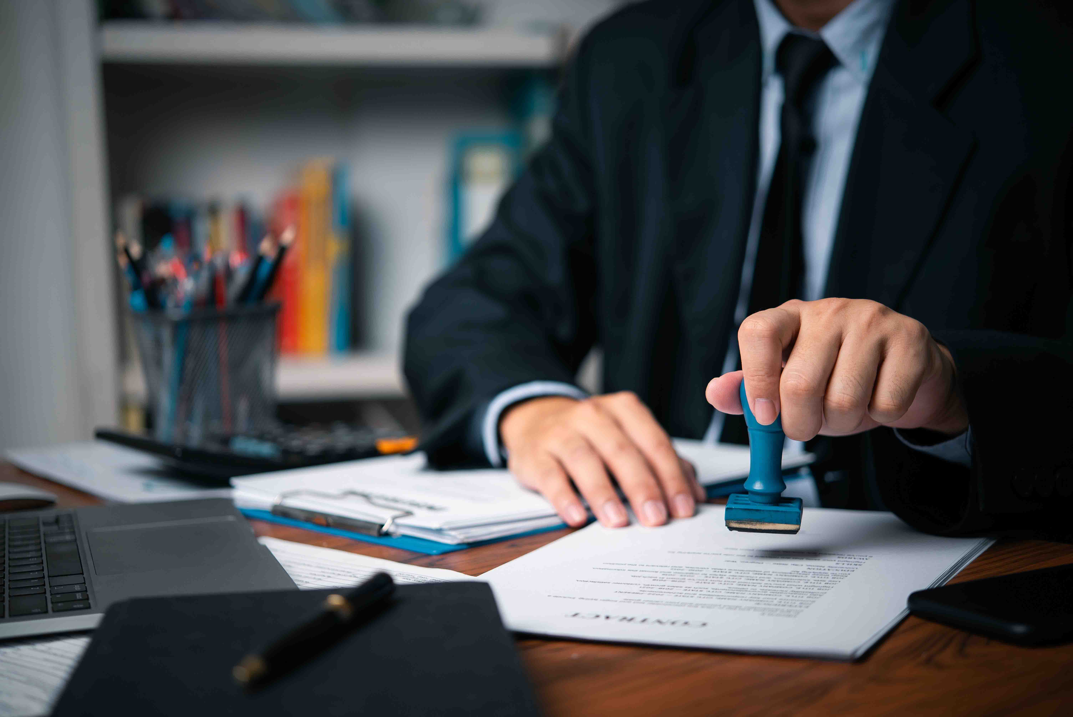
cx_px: 536
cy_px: 358
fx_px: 1789
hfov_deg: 33.4
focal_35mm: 60
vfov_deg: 22.6
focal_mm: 60
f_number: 2.8
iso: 200
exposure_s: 1/100
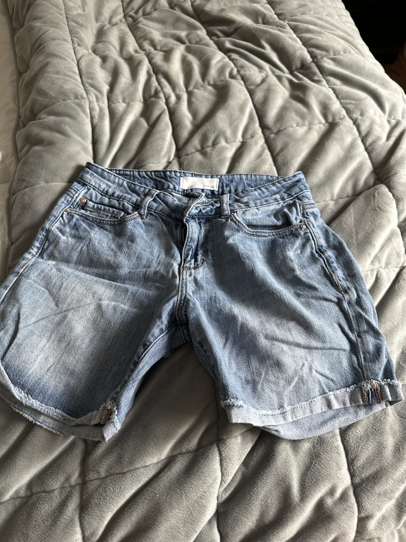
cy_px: 271
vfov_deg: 71.6
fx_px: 375
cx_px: 203
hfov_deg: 56.8
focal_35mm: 24
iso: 125
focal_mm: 6.86
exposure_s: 1/121
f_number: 1.78
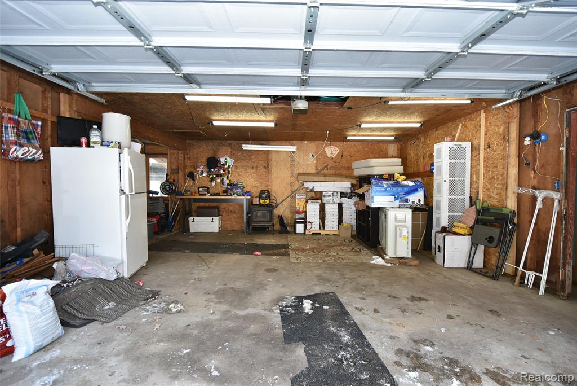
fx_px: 265
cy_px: 193
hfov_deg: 94.9
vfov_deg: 72.1
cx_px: 288
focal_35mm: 16
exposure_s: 1/100
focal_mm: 11
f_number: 4.5
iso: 250
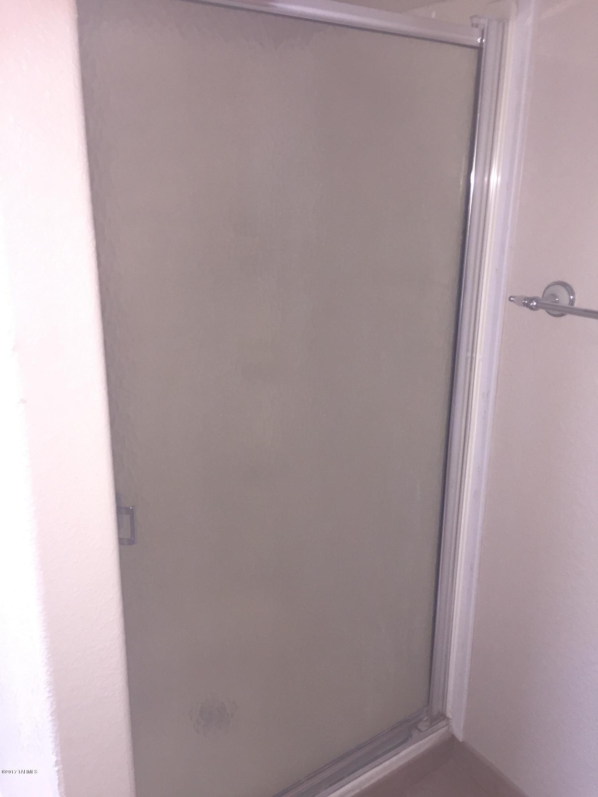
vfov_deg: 61.7
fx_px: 668
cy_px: 398
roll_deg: -0.6
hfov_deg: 48.2
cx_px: 299
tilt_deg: -18.0
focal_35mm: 29
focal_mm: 4.15
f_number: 2.2
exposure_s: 1/24
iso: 80
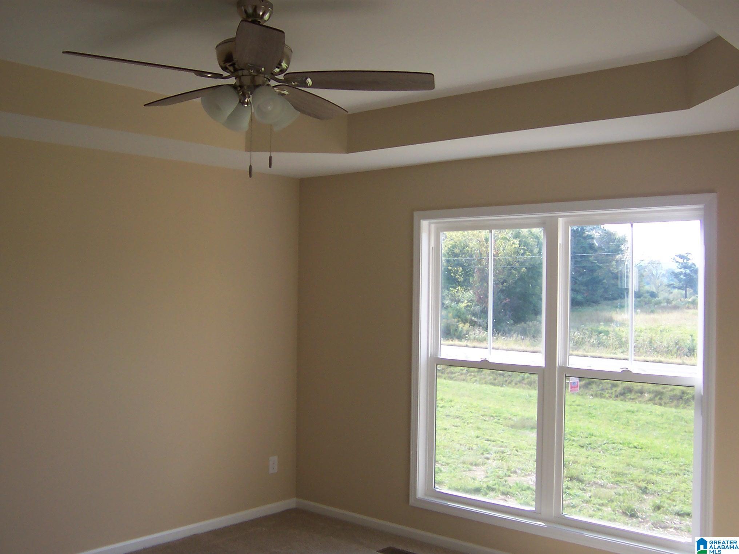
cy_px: 277
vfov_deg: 39.7
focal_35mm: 36
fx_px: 769
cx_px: 370
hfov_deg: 51.4
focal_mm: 5.6
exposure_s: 1/125
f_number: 3.4
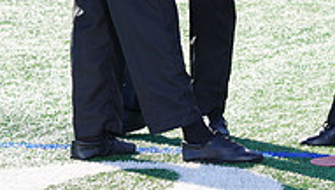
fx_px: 3220
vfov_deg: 3.4
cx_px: 302
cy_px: -106
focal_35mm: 362
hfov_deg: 5.9
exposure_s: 1/200
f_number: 6.3
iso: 100
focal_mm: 114
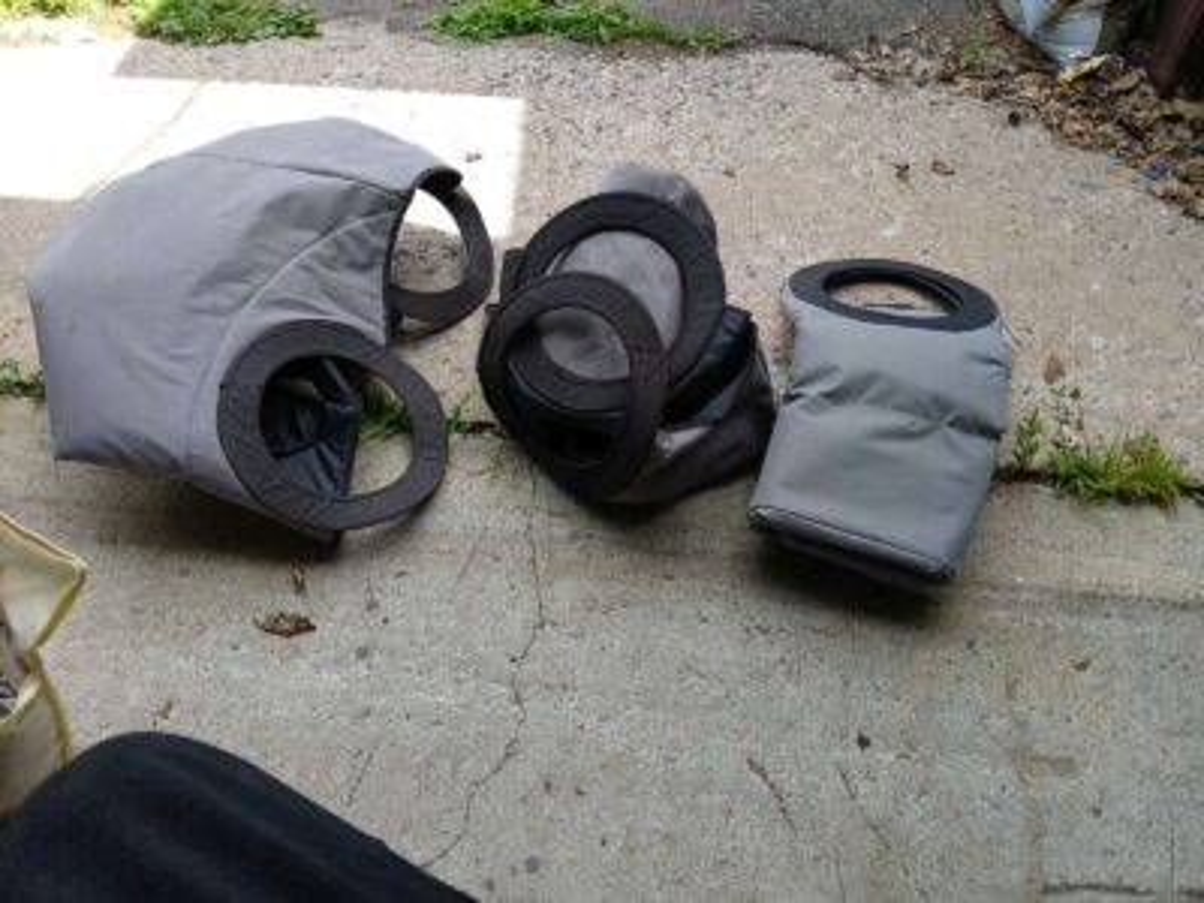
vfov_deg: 53.1
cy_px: 452
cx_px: 602
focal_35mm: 26
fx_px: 904
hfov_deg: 67.3
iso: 20
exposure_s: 1/139
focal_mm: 3.98
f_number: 1.8
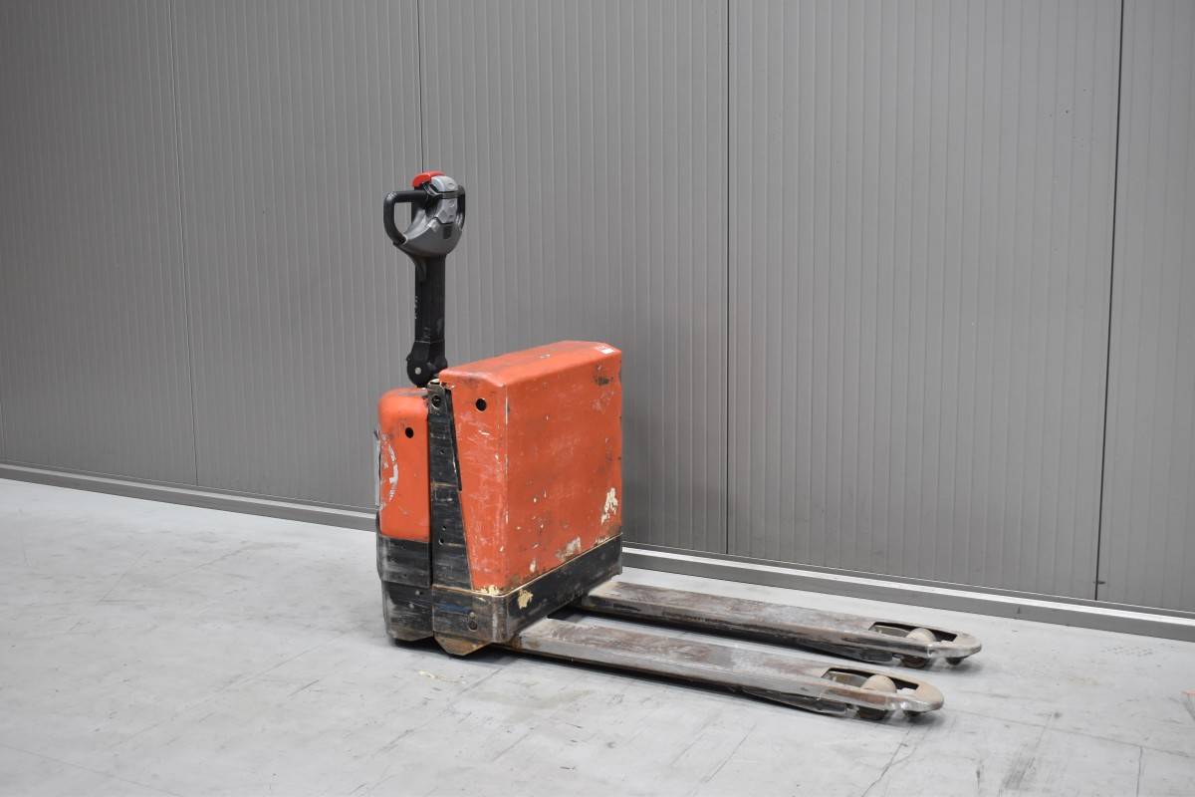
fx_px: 1344
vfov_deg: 33.0
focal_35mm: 40
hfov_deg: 47.9
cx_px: 598
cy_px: 398
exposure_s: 1/30
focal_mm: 27
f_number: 5.6
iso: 1250
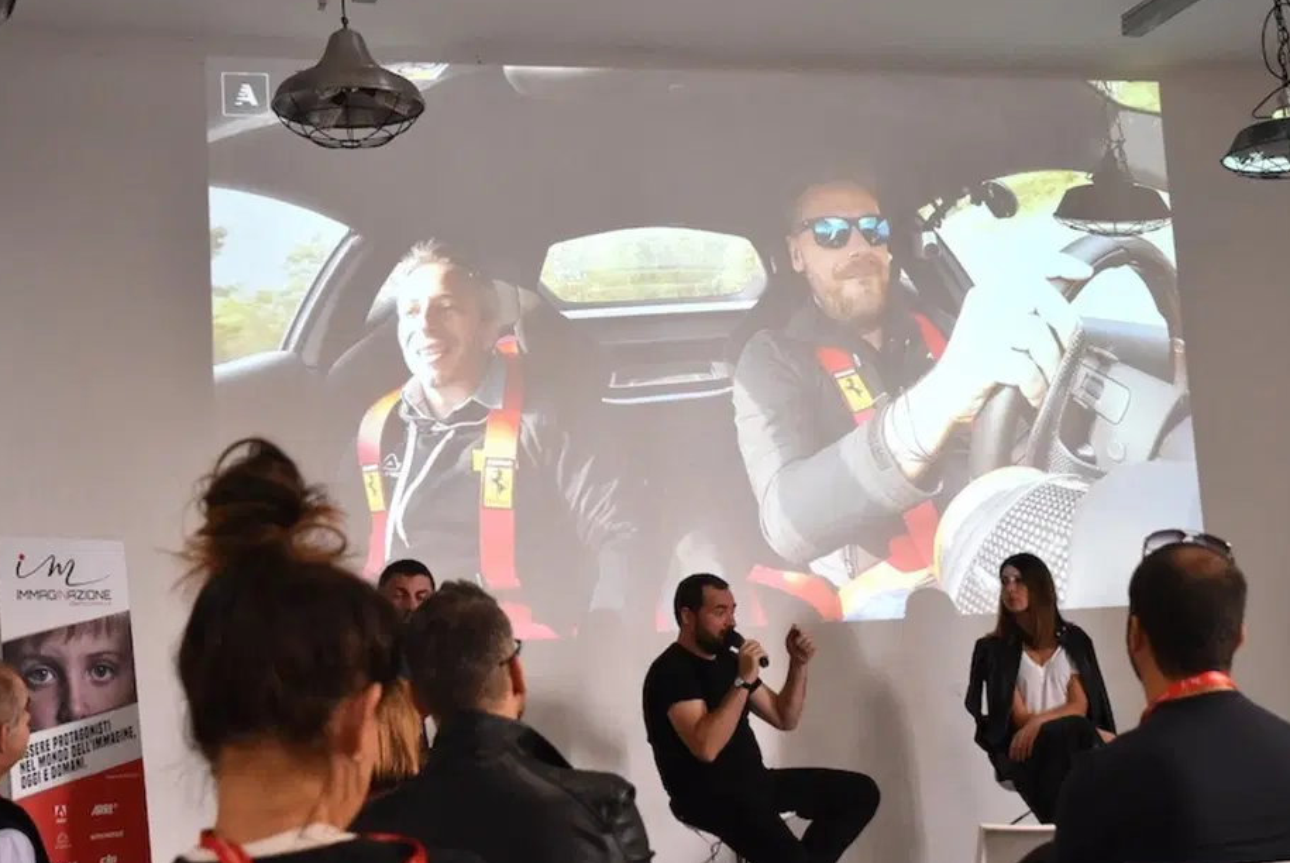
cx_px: 701
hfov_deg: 33.9
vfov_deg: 23.0
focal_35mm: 59
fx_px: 2116
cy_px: 444
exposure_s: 1/100
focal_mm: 30
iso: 2000
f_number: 5.6
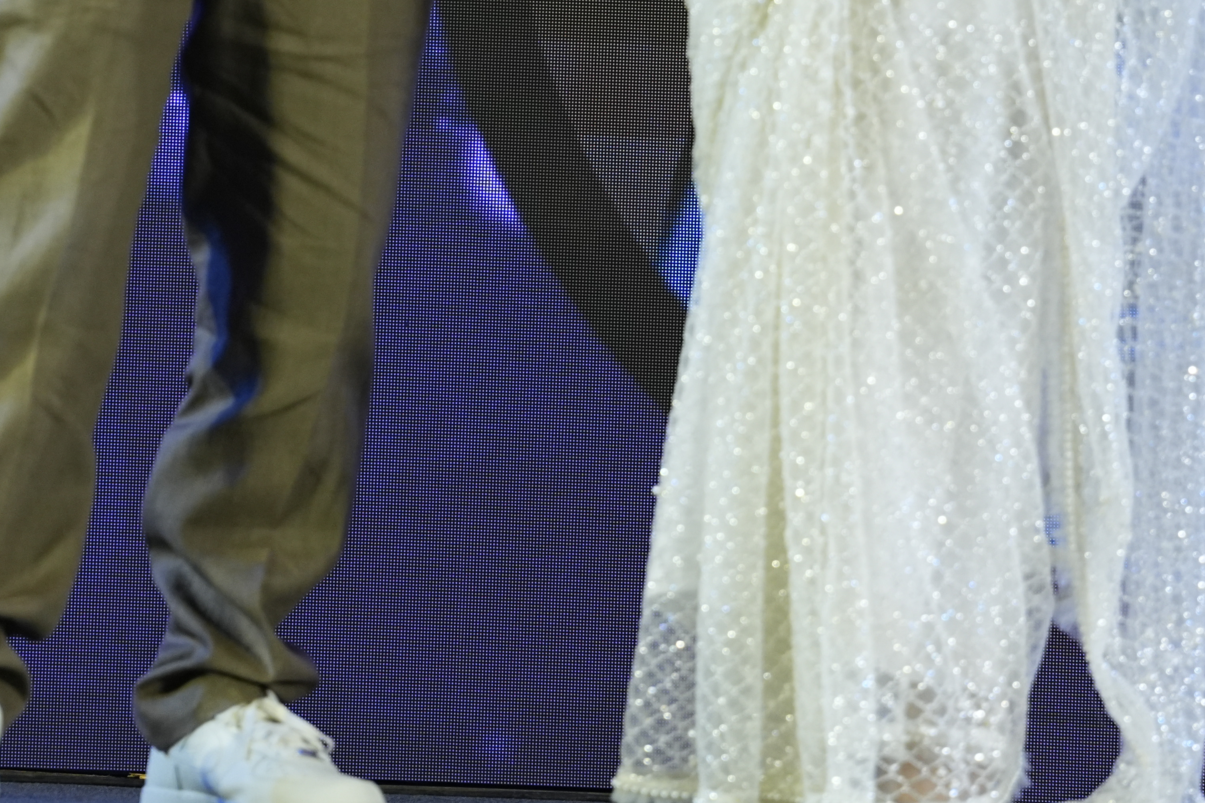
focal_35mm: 545
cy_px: -309
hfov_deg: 3.8
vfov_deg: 2.5
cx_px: 617
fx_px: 18240
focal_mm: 173
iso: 640
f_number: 3.2
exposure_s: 1/200
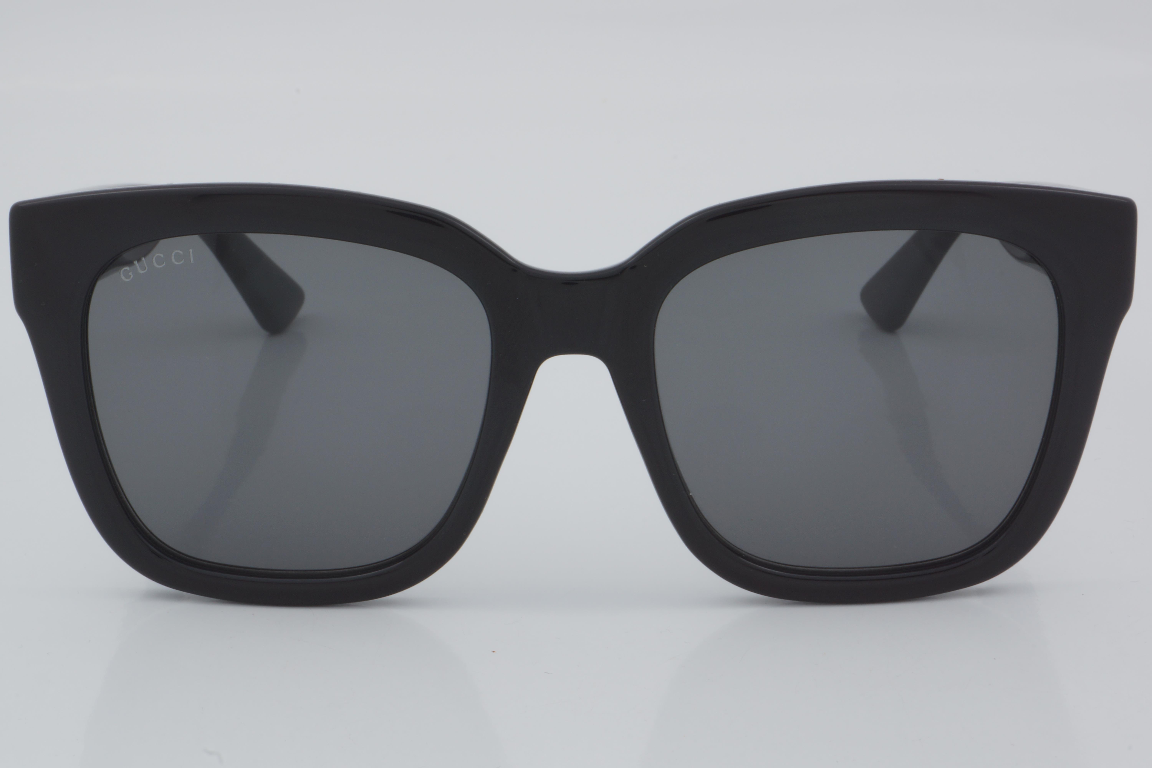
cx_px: 576
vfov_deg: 16.6
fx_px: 2640
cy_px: 384
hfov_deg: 24.6
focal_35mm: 82
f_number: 32
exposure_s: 1/4
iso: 100
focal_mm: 55
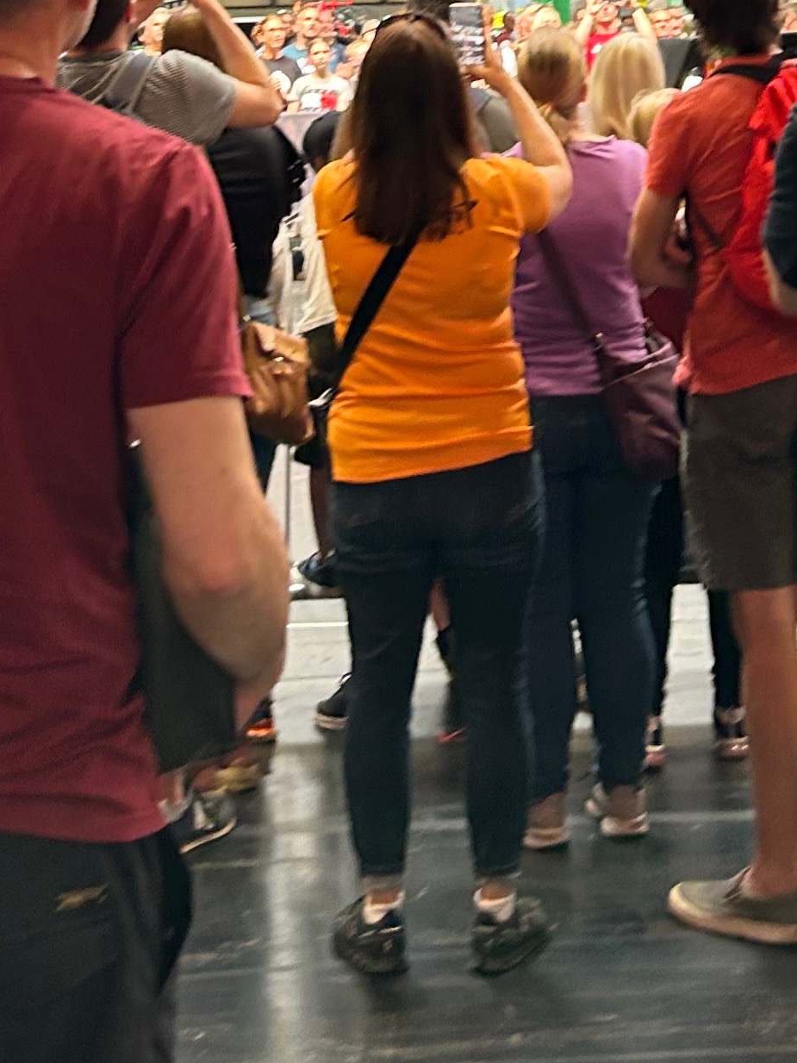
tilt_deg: +11.0
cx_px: 511
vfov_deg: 20.3
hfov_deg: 17.3
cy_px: -443
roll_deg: +1.7
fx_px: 2609
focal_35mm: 85
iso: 64
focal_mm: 5.7
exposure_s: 1/50
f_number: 1.5
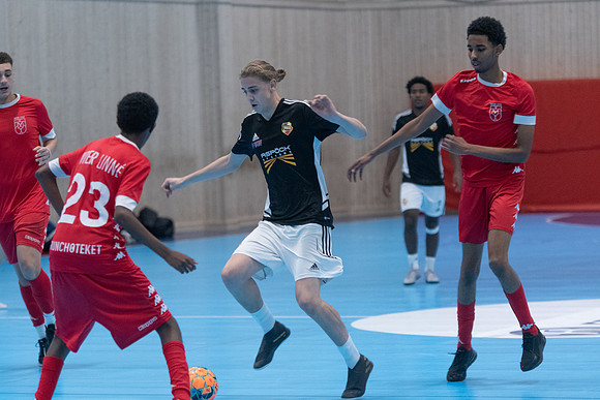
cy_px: 200
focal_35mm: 183
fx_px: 3051
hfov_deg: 11.2
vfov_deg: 7.5
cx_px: 300
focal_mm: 122
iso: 5000
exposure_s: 1/500
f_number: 3.2
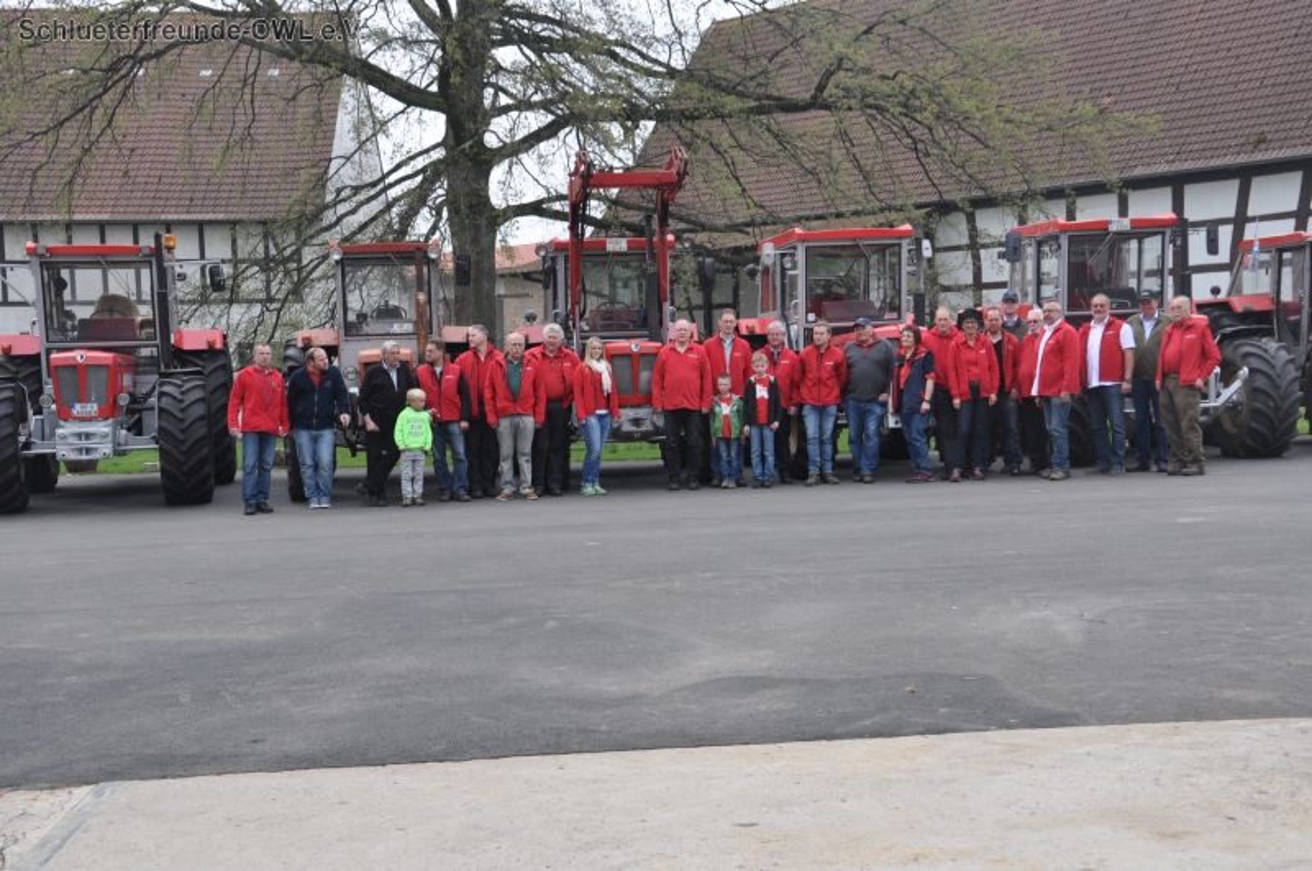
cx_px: 656
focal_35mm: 48
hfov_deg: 41.2
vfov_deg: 28.0
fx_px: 1747
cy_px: 436
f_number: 8
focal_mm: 32
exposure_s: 1/250
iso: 200
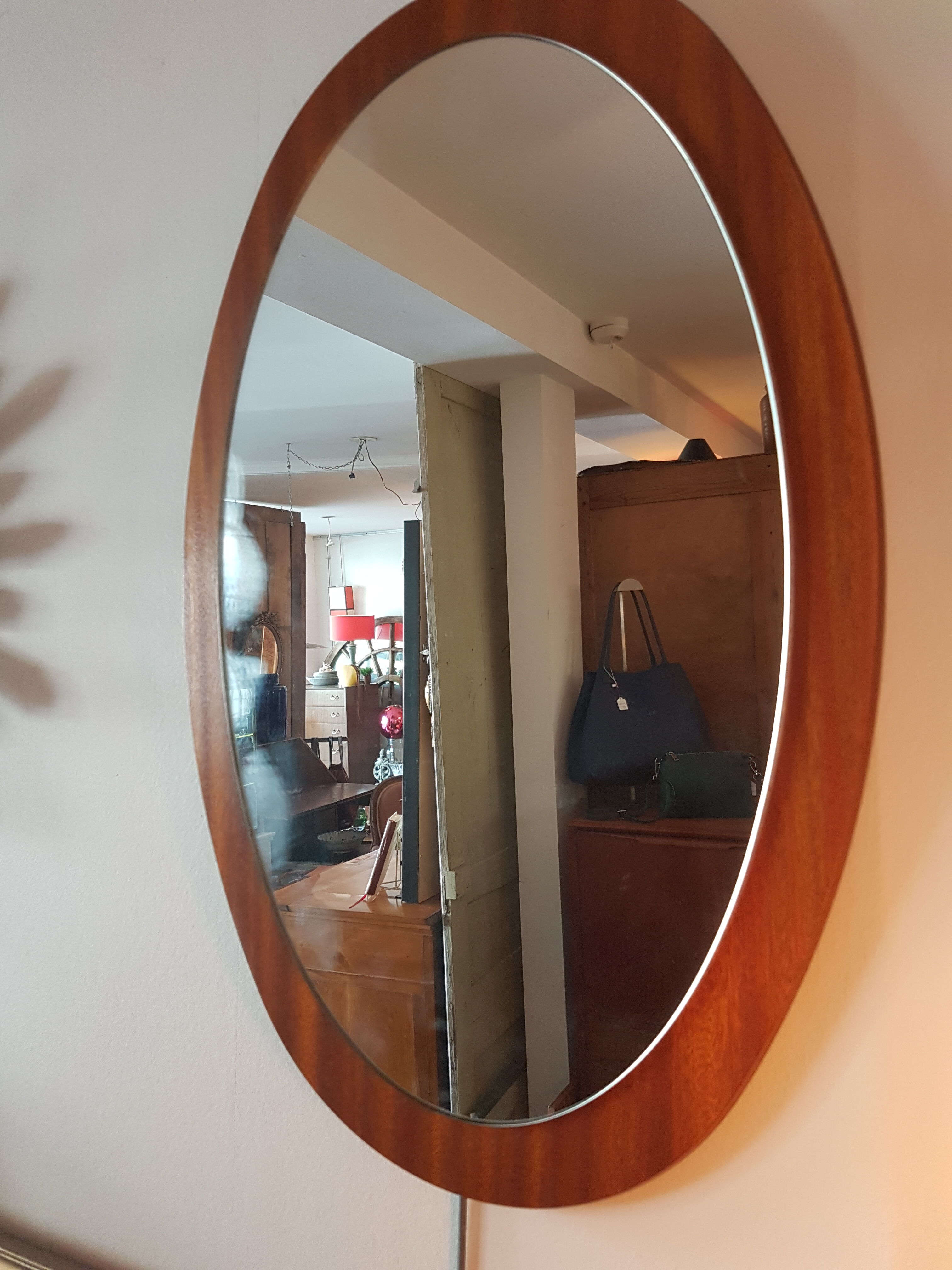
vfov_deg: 67.3
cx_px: 476
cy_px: 635
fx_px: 953
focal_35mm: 26
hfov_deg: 53.1
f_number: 1.7
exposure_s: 1/50
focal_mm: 4.2
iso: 100
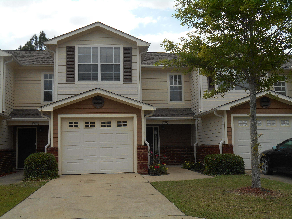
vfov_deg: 31.5
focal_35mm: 46
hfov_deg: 41.2
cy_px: 110
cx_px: 146
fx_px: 388
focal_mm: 8.3
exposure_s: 1/500
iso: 80
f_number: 4
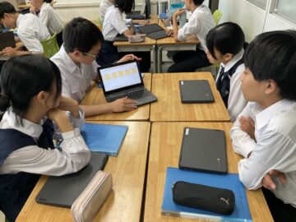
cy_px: 111
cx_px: 148
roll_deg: +2.8
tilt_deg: -32.6
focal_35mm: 29
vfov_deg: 48.2
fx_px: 248
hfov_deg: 61.7
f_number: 1.8
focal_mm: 3
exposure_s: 1/60
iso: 50
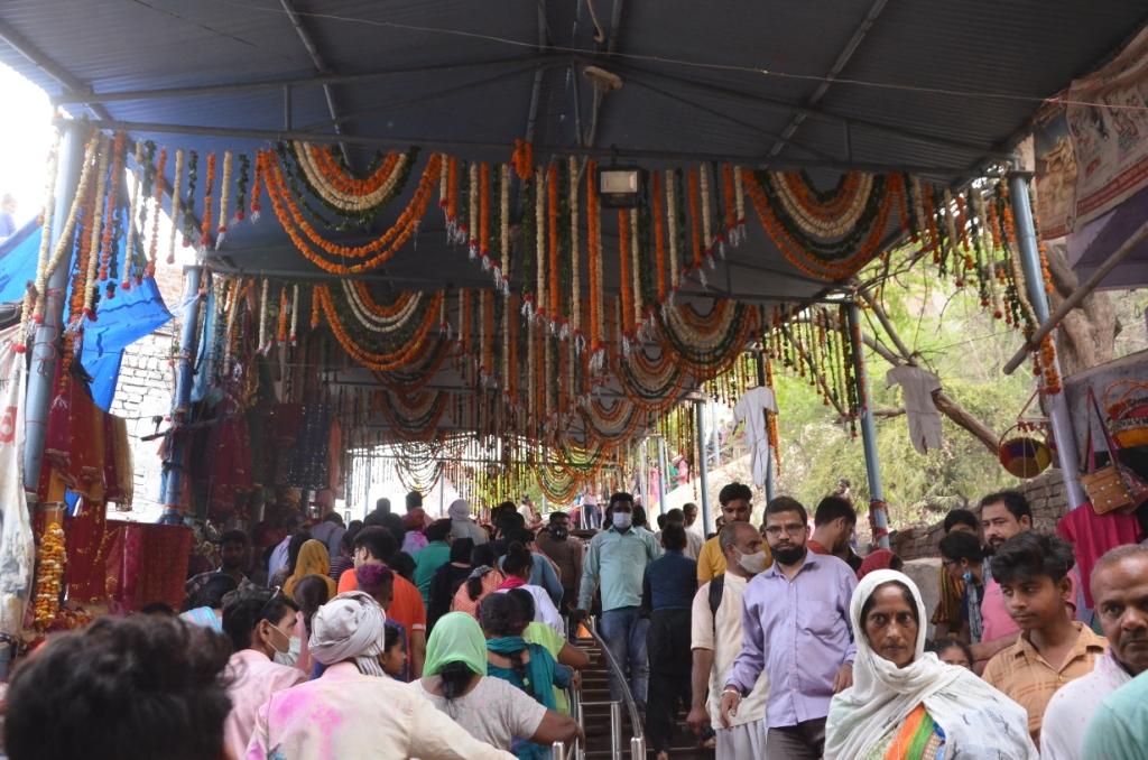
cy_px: 380
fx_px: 1241
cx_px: 574
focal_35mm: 39
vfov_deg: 34.1
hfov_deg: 49.6
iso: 2000
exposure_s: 1/160
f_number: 6.3
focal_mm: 26
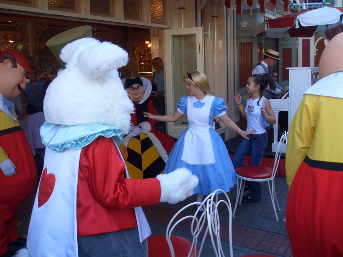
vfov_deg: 39.6
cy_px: 128
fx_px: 357
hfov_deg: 51.4
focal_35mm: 36
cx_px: 172
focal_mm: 4.8
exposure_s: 1/80
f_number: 4
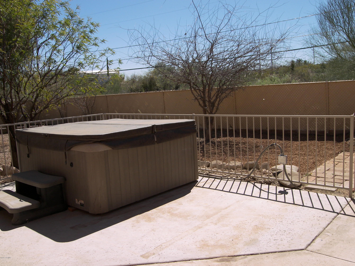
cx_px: 178
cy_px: 133
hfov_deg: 55.4
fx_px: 338
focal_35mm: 33
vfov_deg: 42.9
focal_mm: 6.9
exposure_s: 1/1000
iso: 50
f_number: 3.2
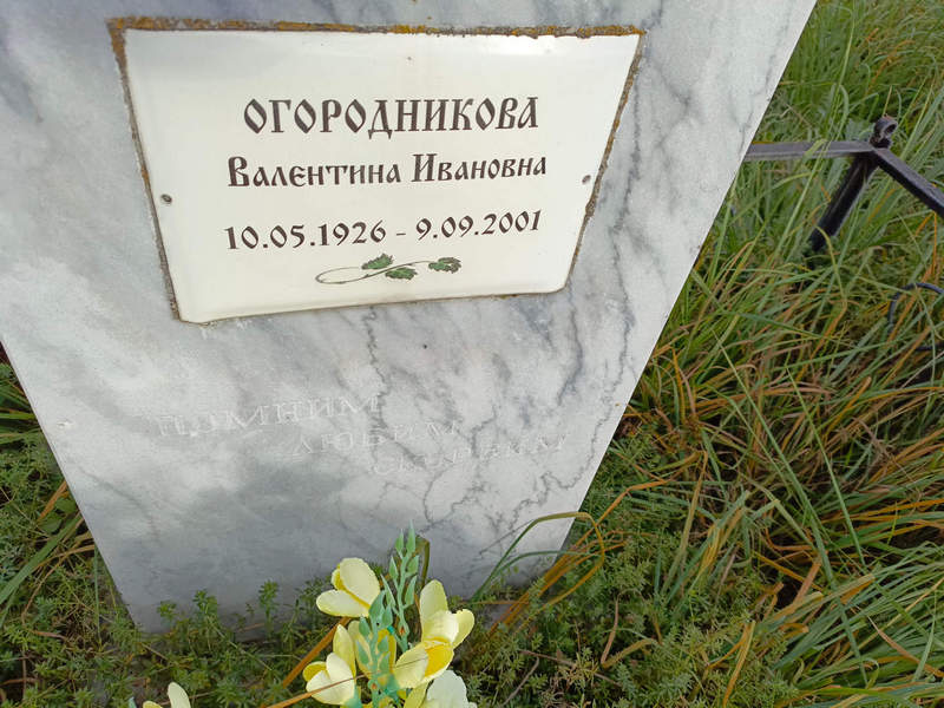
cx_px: 472
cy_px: 354
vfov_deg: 54.9
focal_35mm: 25
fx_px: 682
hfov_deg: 69.4
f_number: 1.69
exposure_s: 1/338
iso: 110
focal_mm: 4.76
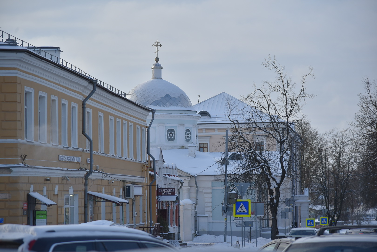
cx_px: 188
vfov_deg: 11.4
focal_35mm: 120
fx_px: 1257
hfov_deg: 17.1
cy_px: 126
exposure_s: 1/800
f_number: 4
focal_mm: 120
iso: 100
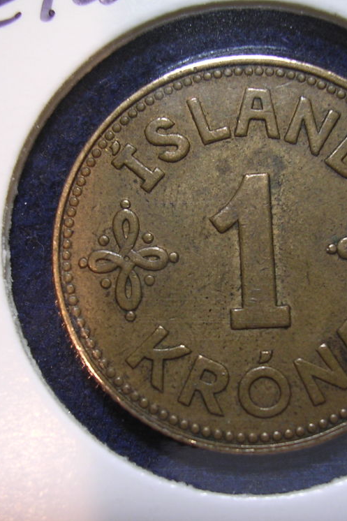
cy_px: 261
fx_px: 767
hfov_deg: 25.5
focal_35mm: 53
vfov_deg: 37.5
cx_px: 206
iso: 100
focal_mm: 5.8
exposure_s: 1/8.7
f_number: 2.8
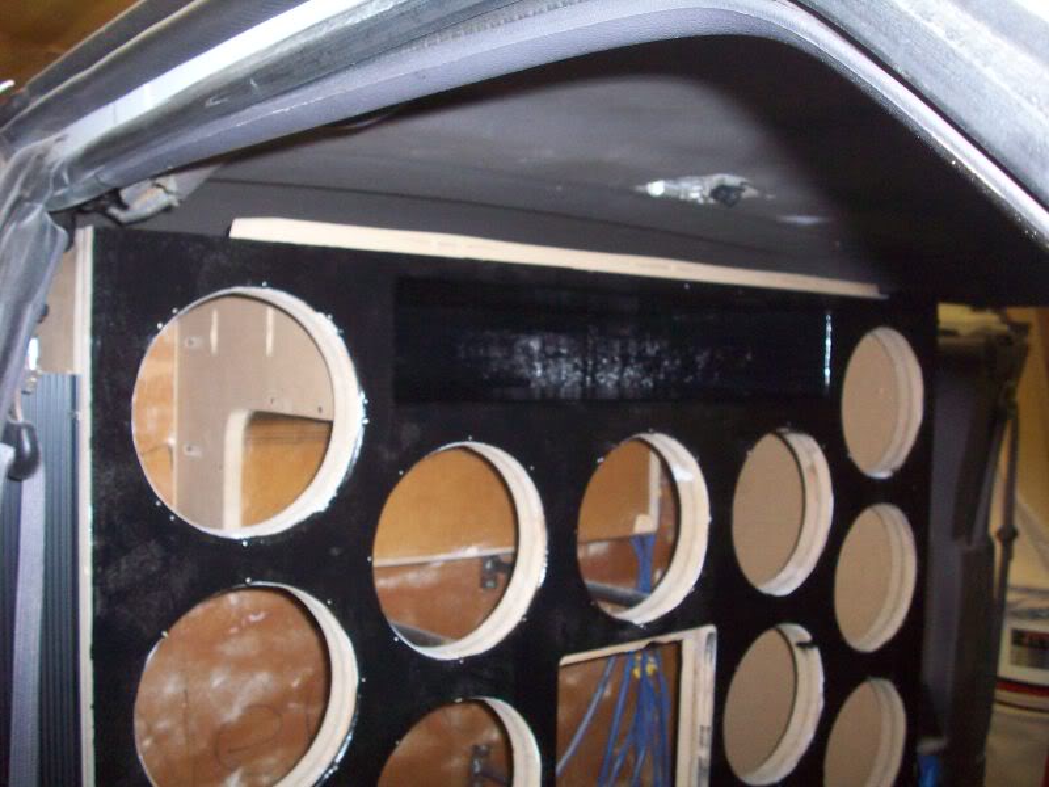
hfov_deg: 50.1
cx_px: 524
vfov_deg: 38.7
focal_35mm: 37
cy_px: 394
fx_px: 1121
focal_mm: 6.2
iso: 200
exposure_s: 1/64
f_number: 2.8
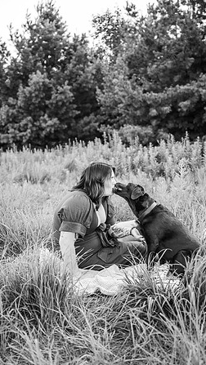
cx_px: 105
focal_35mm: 39
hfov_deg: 30.5
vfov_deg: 51.6
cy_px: 182
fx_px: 378
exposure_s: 1/500
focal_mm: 37
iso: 320
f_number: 2.8
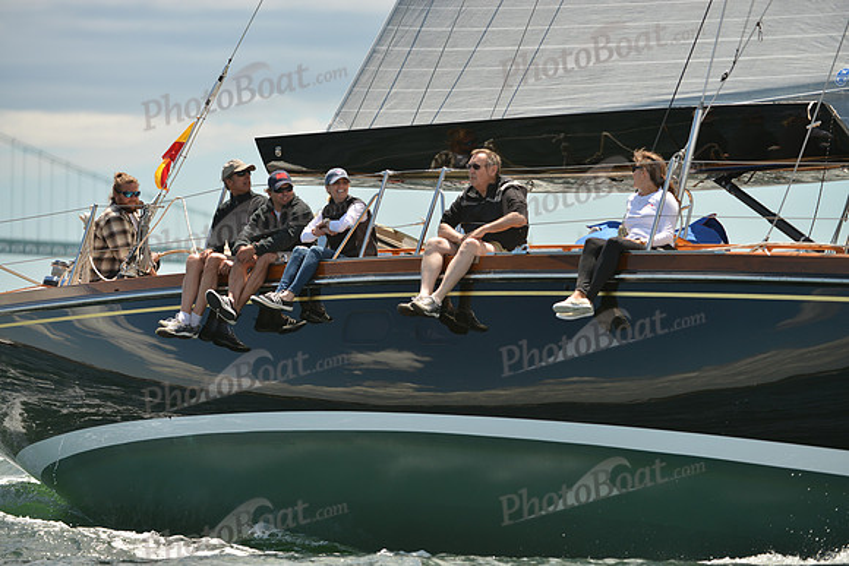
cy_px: 283
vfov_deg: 5.7
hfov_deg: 8.6
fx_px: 5661
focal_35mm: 240
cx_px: 424
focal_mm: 240
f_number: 4.5
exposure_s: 1/1000
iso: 200
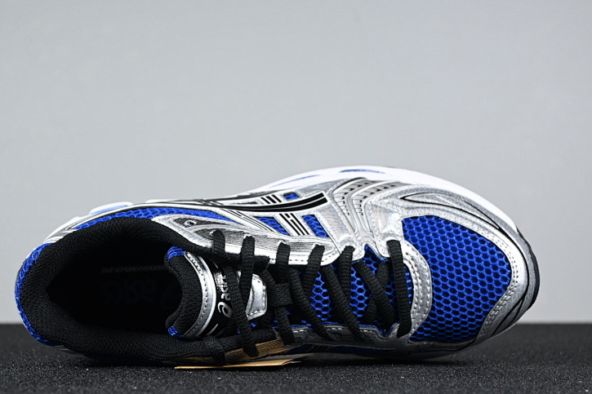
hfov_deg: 31.2
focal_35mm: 65
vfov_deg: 21.0
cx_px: 276
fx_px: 1061
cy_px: 213
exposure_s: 1/60
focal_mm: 39
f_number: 5.6
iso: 360
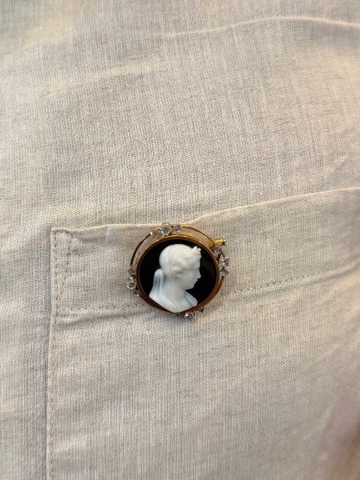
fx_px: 332
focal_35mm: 24
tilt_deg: -0.1
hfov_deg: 56.9
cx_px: 180
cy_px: 240
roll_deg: -1.3
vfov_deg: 71.6
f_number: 1.78
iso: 160
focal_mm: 6.76
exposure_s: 1/100
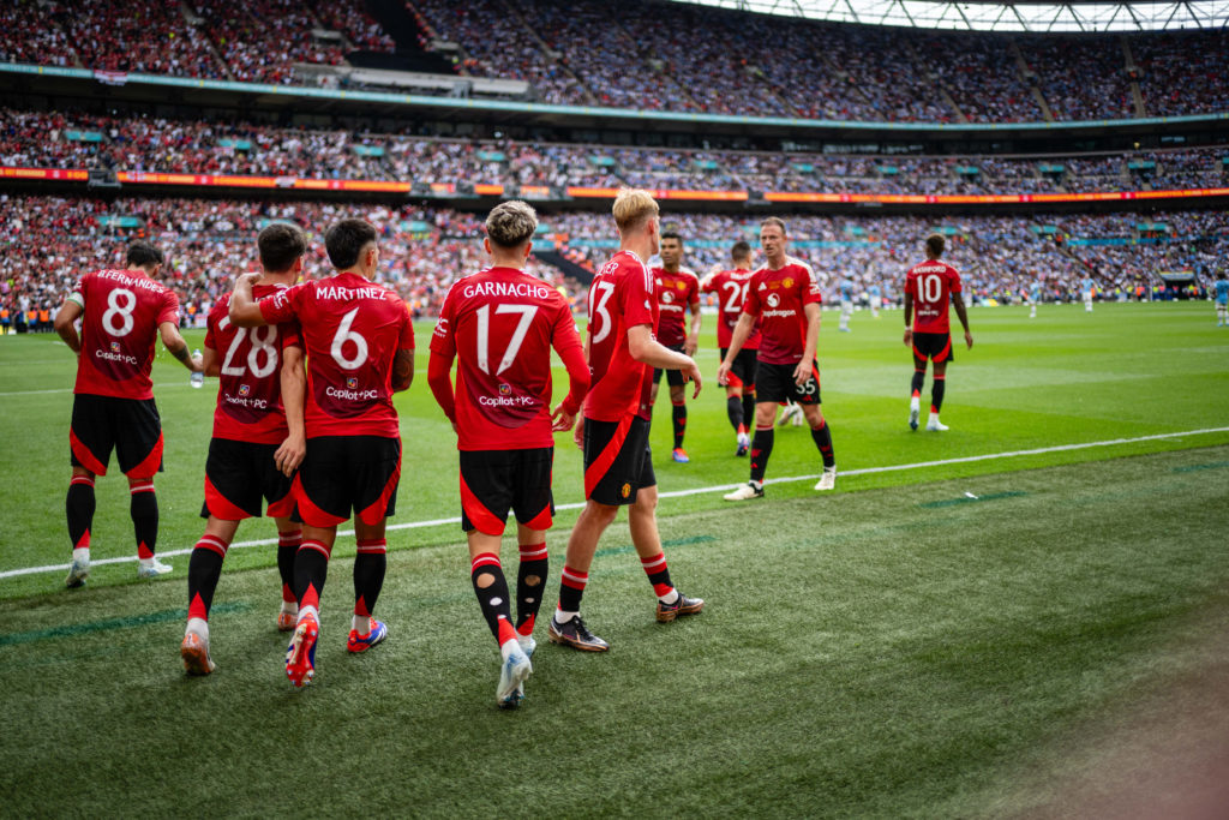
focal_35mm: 35
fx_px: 1195
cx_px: 614
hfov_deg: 54.4
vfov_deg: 37.9
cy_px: 410
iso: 200
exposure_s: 1/2000
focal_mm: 35
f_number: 1.4
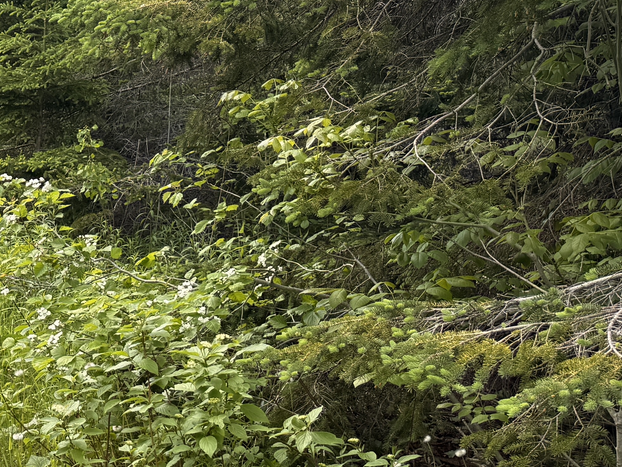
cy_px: 301
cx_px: -267
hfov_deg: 23.3
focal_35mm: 70
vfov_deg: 21.0
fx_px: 1258
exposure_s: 1/170
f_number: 1.78
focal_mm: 6.76
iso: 80
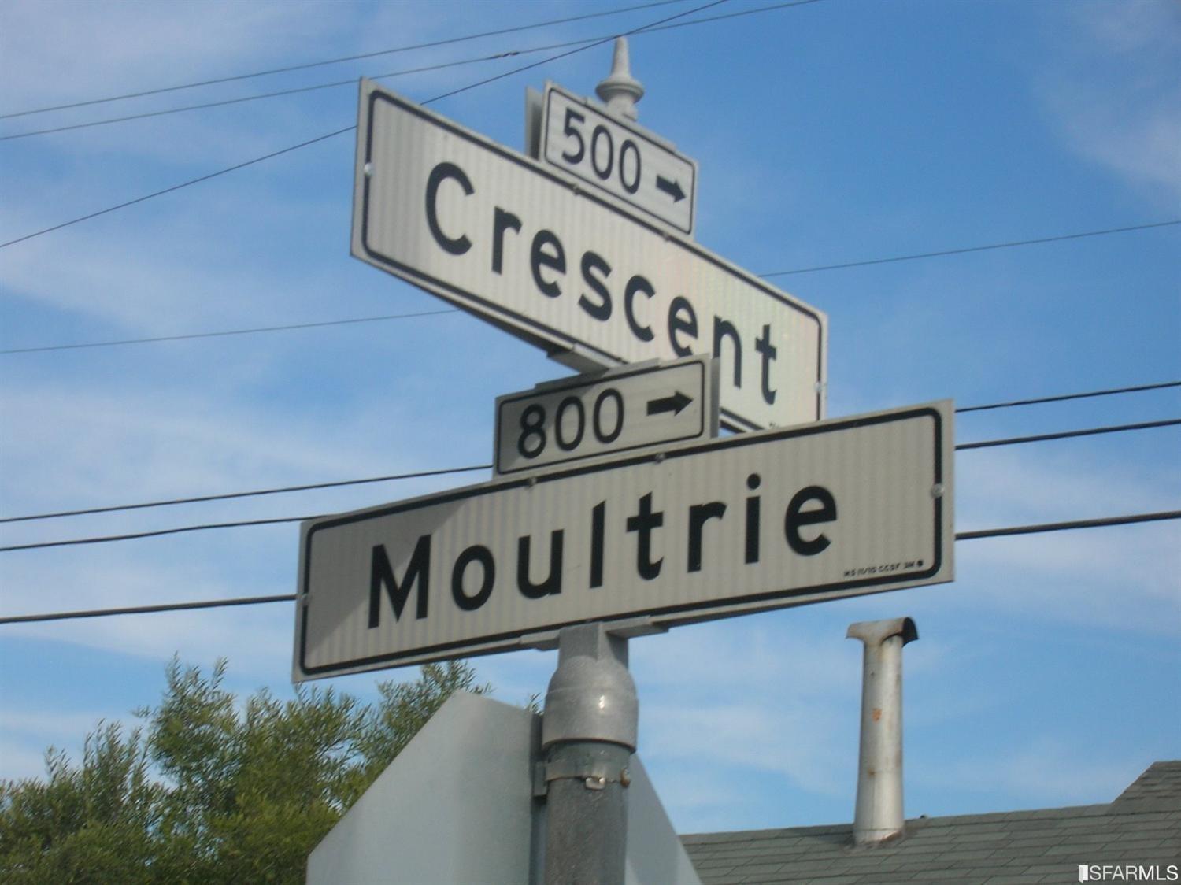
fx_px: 3479
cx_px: 590
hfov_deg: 19.3
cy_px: 442
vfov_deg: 14.5
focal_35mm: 102
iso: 50
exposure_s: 1/140
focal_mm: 17.1
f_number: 8.2
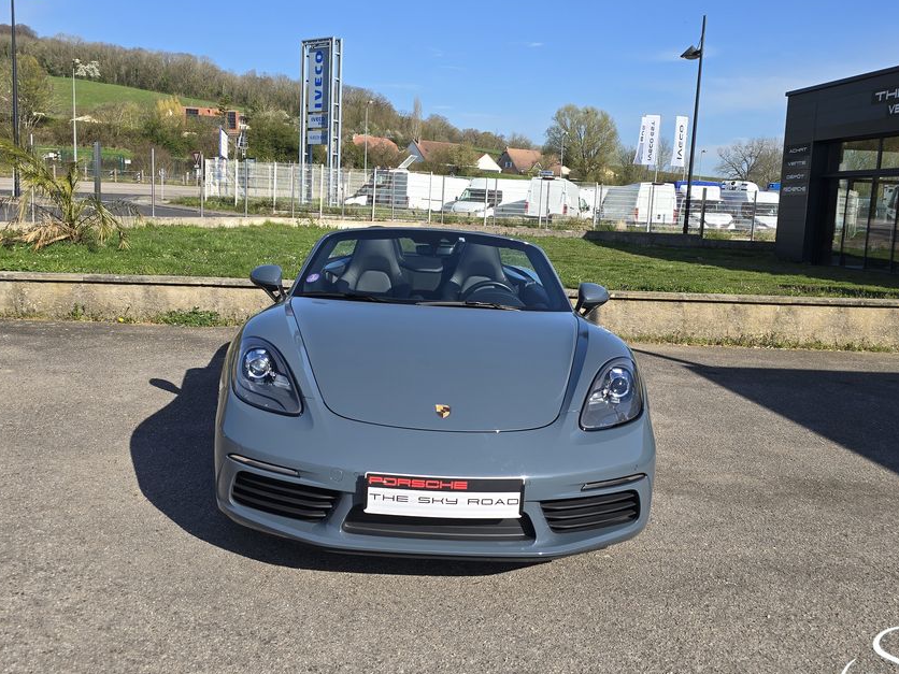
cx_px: 424
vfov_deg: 42.9
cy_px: 302
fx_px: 857
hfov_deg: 55.3
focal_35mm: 33
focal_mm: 6.3
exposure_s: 1/792
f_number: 1.7
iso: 12
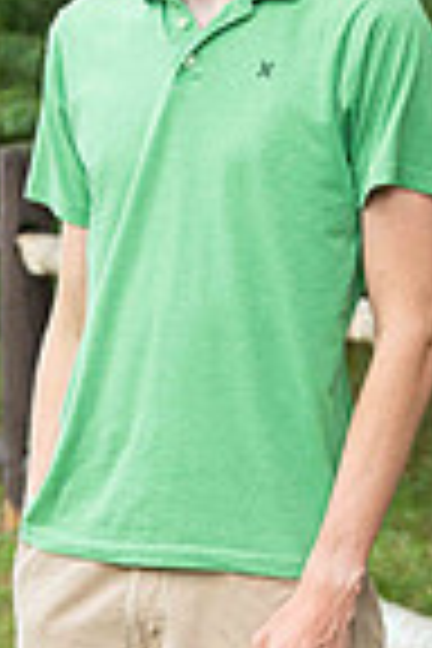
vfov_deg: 7.8
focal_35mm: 265
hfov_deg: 5.2
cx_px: 180
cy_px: 526
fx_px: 4770
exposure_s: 1/200
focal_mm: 85
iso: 500
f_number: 6.3
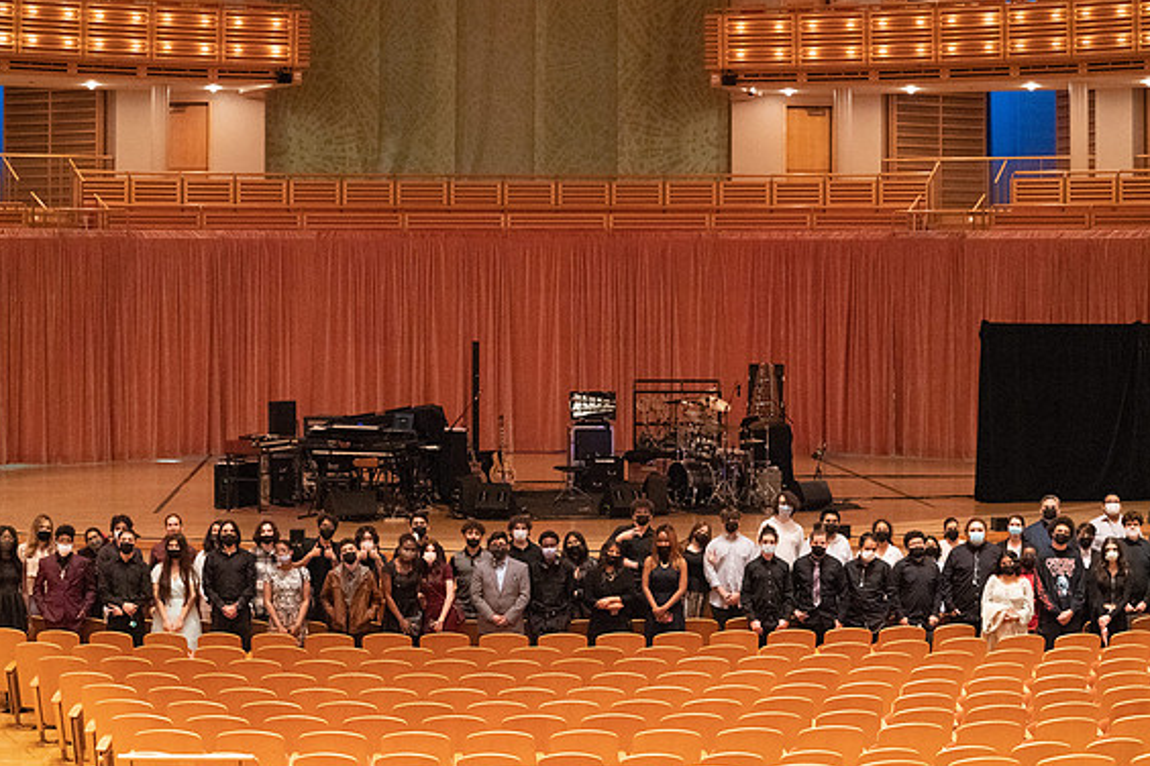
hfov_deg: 28.1
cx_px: 569
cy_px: 386
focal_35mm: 72
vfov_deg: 18.9
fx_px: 2300
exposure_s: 1/160
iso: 20000
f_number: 4.5
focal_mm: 70
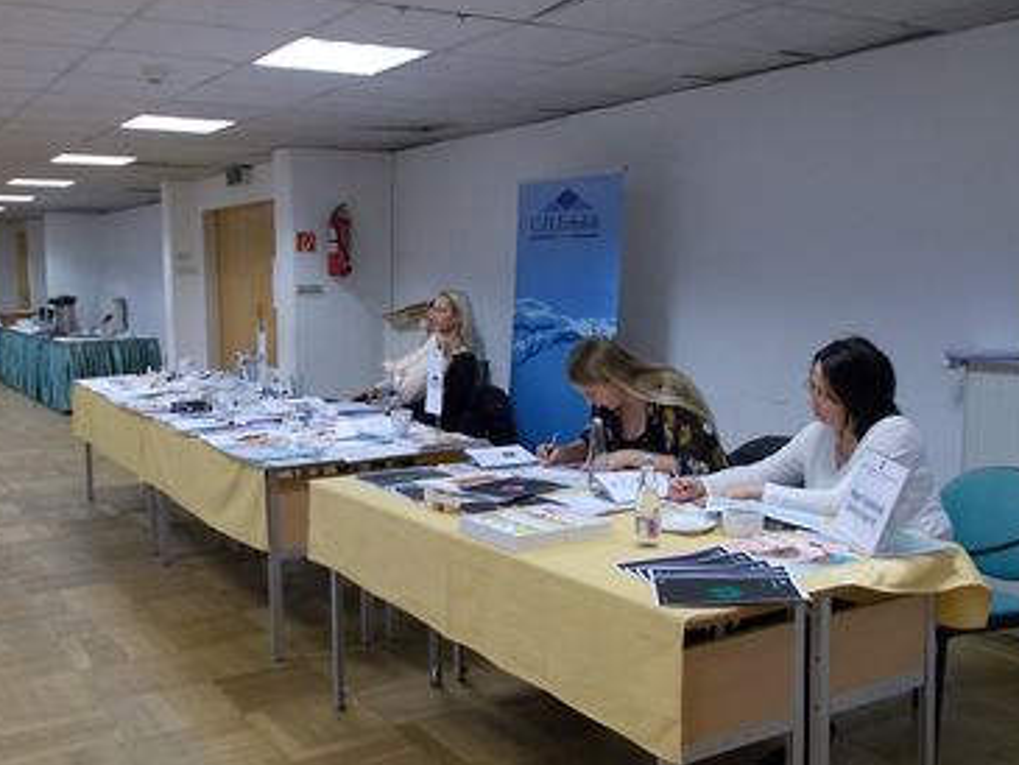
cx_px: 483
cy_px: 416
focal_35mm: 37
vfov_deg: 38.7
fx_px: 1090
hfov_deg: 50.1
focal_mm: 4.6
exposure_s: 1/25
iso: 180
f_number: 3.2
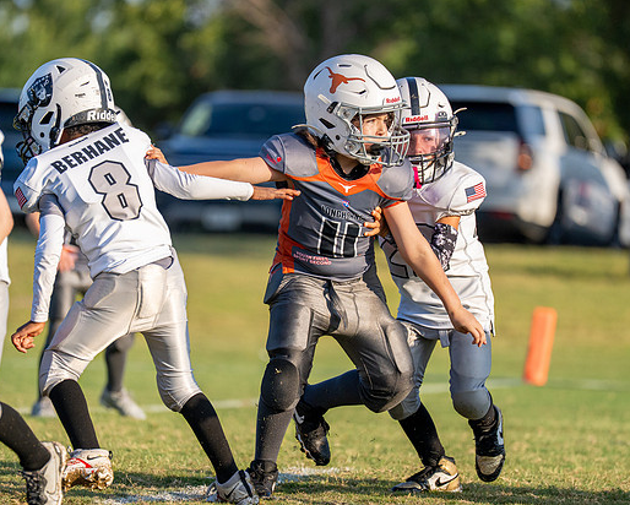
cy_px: 303
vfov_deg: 5.1
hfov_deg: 6.4
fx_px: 5654
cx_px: 296
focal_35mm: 303
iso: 320
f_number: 2.8
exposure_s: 1/4000
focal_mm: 200
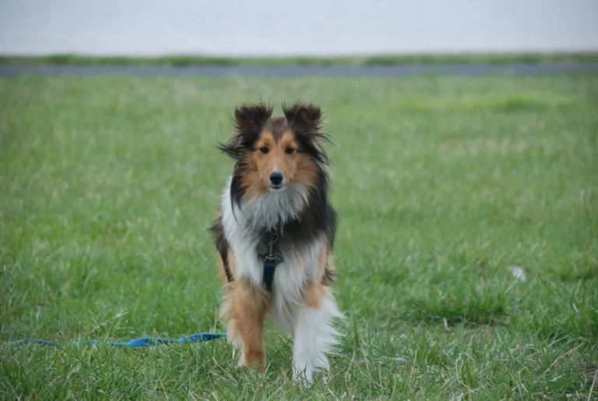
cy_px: 200
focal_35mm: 202
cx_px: 299
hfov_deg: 10.1
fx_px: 3368
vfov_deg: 6.8
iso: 1000
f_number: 5.6
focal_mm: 135
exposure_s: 1/1600
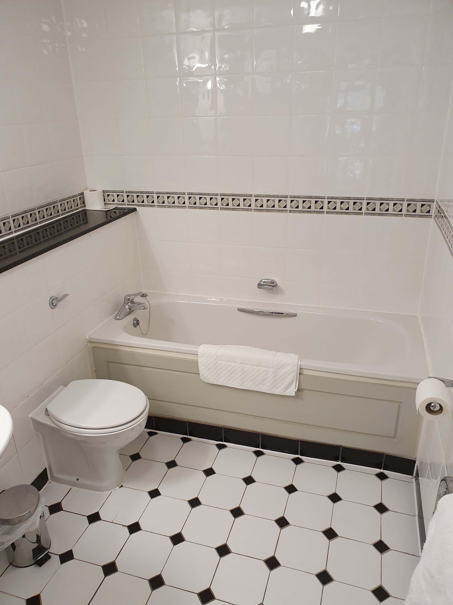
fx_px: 454
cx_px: 226
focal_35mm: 26
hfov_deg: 53.1
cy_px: 302
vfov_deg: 67.3
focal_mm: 4.32
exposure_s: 1/50
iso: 250
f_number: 2.4
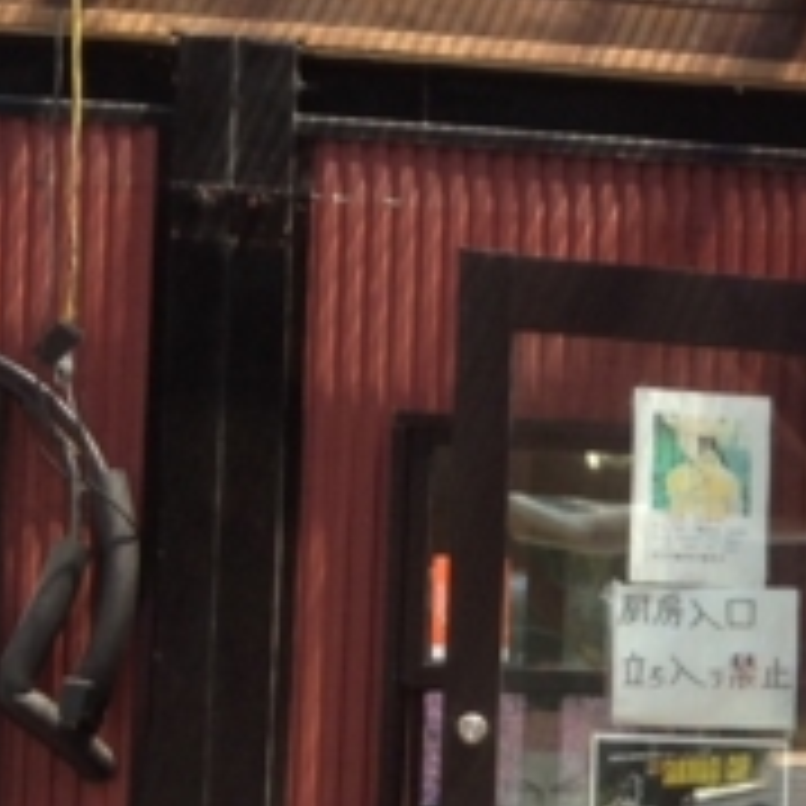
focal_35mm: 138
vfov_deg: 12.5
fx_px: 3635
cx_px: 1324
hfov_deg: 11.9
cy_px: 743
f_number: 2.4
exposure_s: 1/273
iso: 50
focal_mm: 4.28
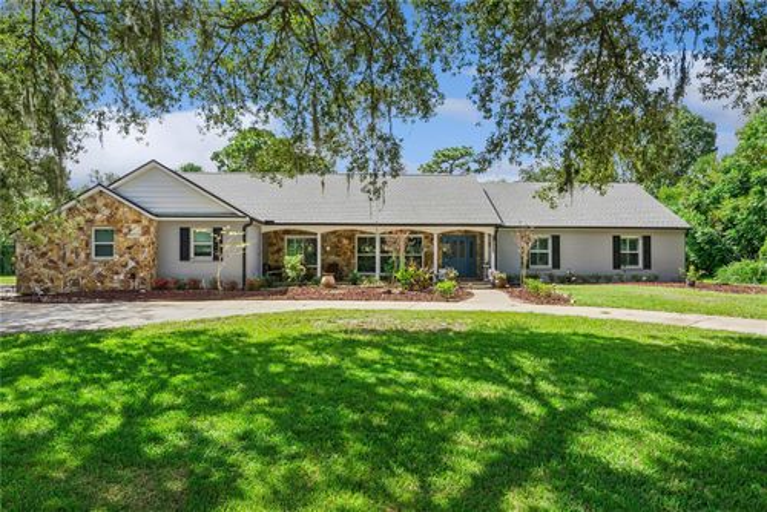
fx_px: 490
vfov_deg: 55.2
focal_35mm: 23
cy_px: 256
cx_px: 384
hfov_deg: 76.1
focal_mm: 23
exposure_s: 1/80
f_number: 16
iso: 320
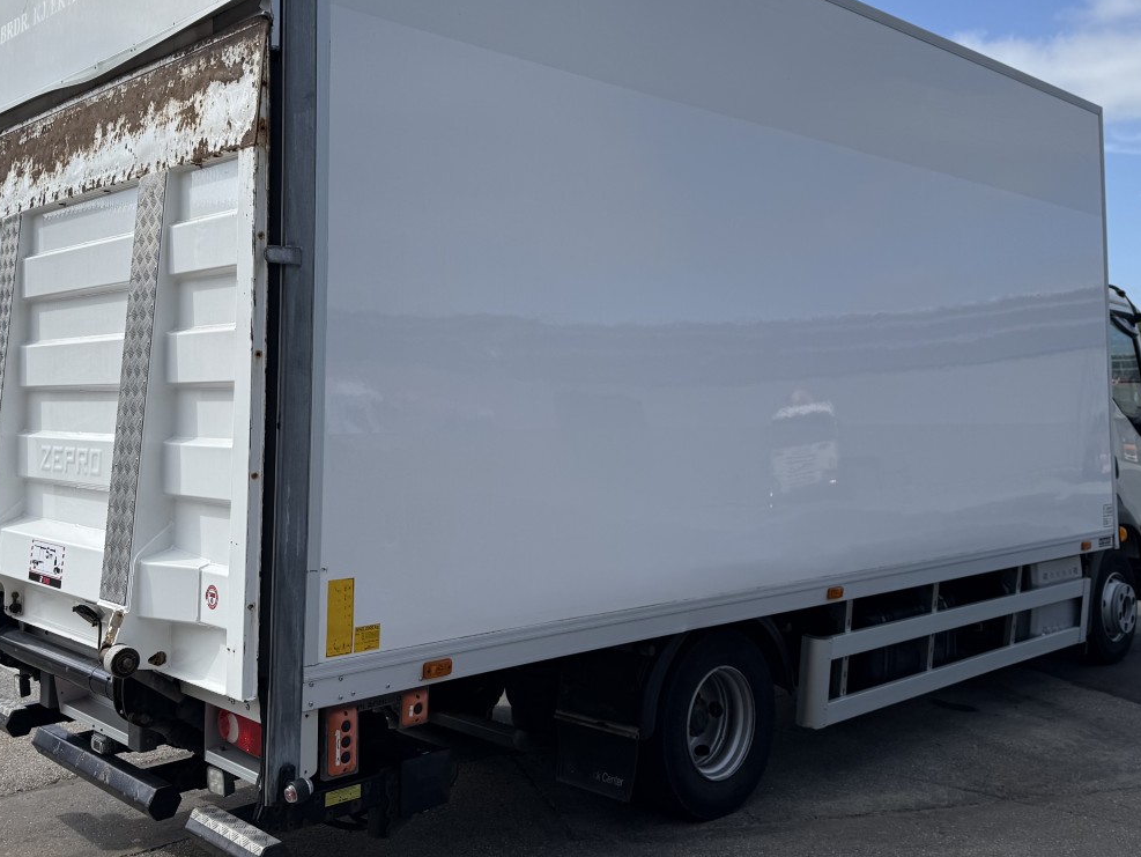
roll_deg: -0.6
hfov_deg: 52.5
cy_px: 316
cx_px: 524
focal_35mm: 35
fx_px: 1154
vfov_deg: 40.4
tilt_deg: +4.8
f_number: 1.78
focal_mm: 6.76
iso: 80
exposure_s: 1/5714
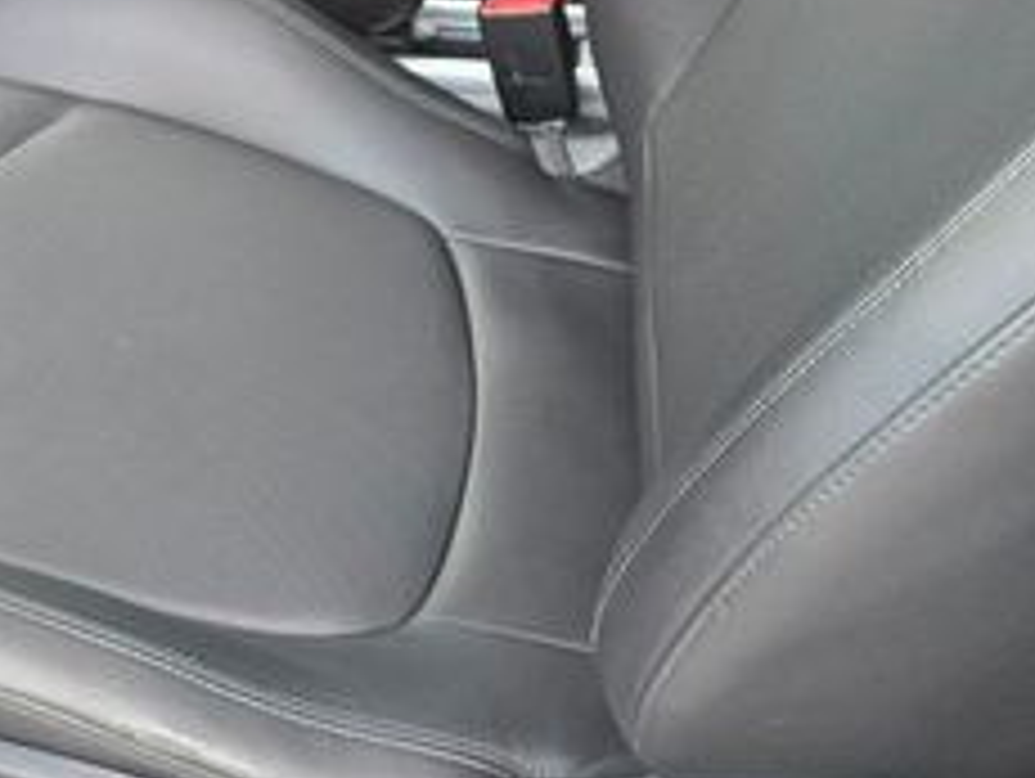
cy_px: 0
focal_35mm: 64
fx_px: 1916
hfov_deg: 29.5
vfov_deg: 22.1
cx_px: 207
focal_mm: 6.3
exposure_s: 1/180
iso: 160
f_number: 1.7
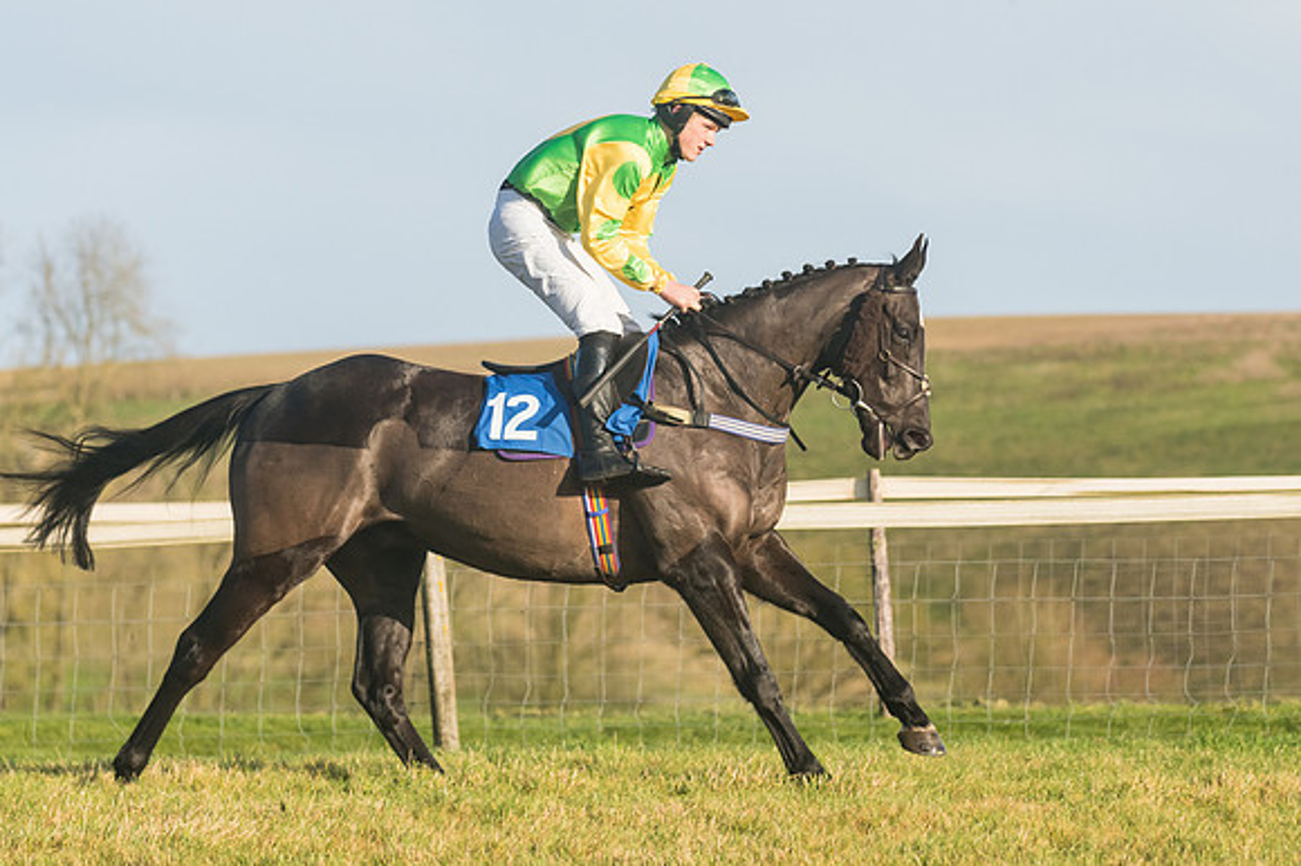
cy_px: 433
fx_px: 8668
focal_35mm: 240
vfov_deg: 5.7
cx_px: 650
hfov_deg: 8.6
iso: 400
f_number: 5
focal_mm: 160
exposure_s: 1/5000
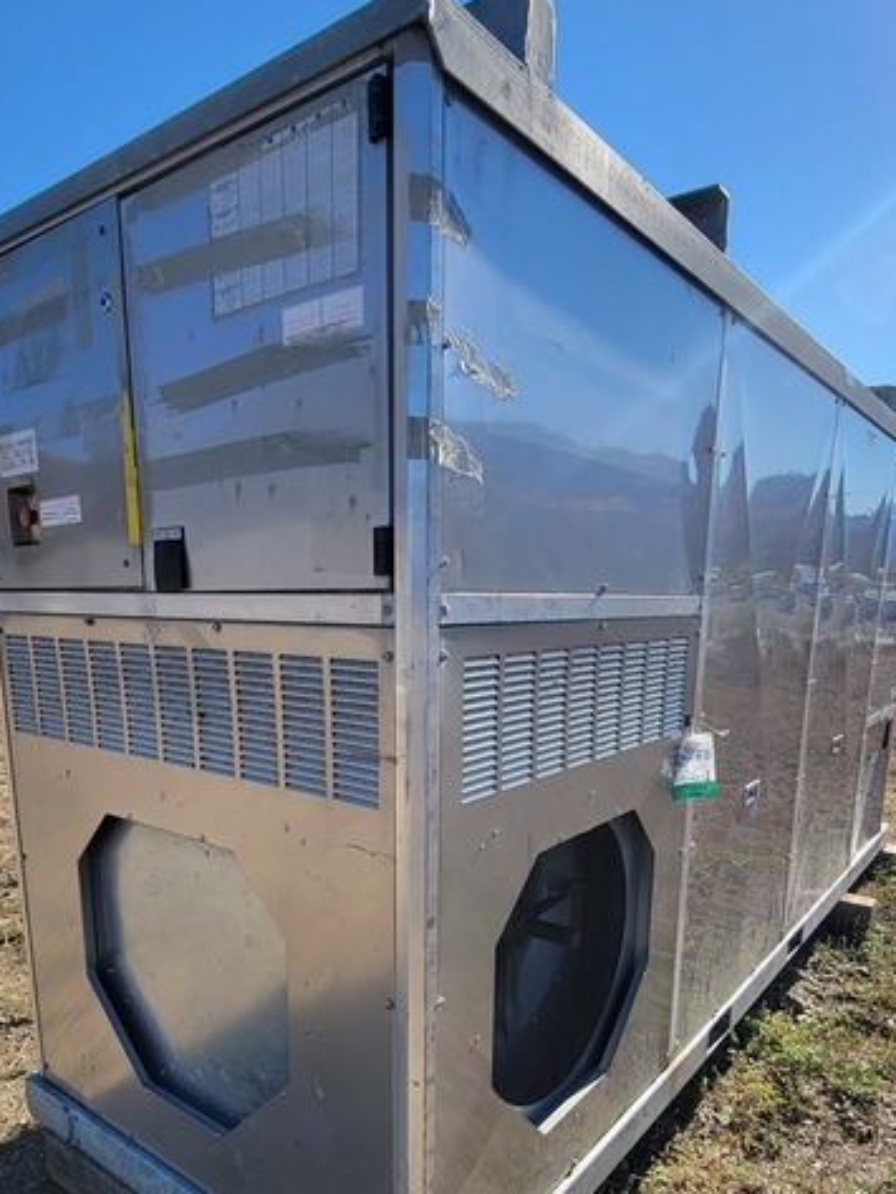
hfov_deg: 61.0
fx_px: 759
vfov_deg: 74.2
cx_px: 416
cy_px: 790
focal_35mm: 22
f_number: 2.2
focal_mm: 2.2
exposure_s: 1/1154
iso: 50
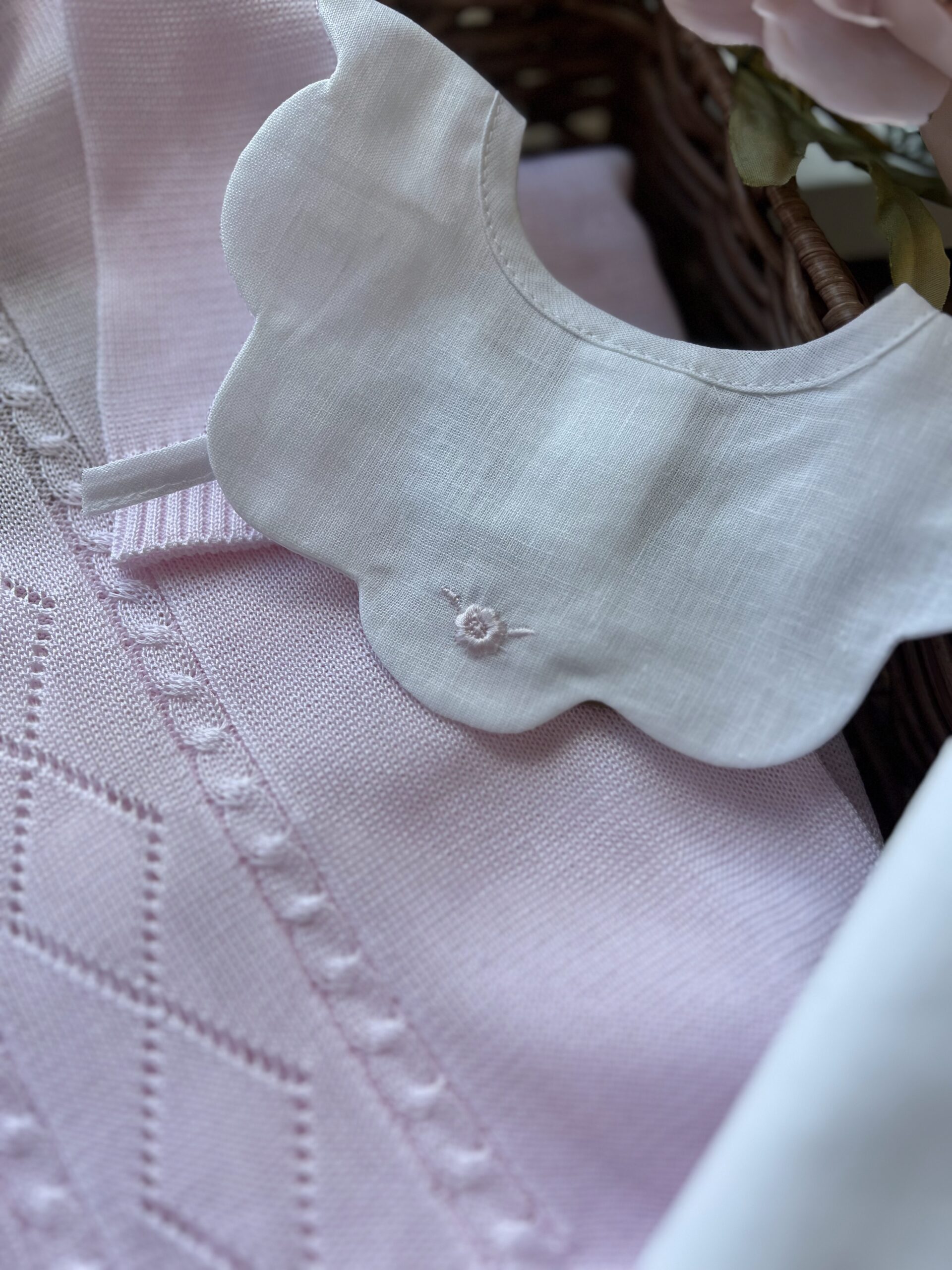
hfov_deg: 53.1
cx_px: 476
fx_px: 953
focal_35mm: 26
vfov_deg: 67.3
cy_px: 635
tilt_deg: -68.0
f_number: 1.5
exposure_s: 1/646
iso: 50
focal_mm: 5.7
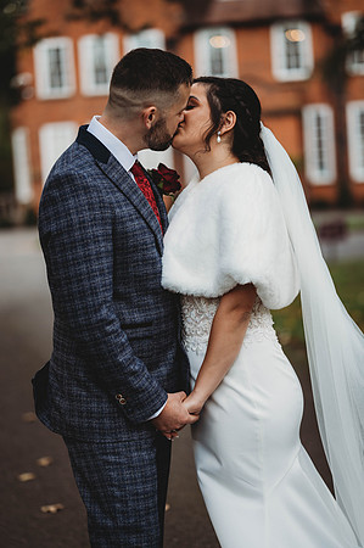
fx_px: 1292
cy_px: 274
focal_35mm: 85
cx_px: 182
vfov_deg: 23.9
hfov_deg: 16.0
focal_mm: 85
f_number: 1.8
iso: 100
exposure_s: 1/400
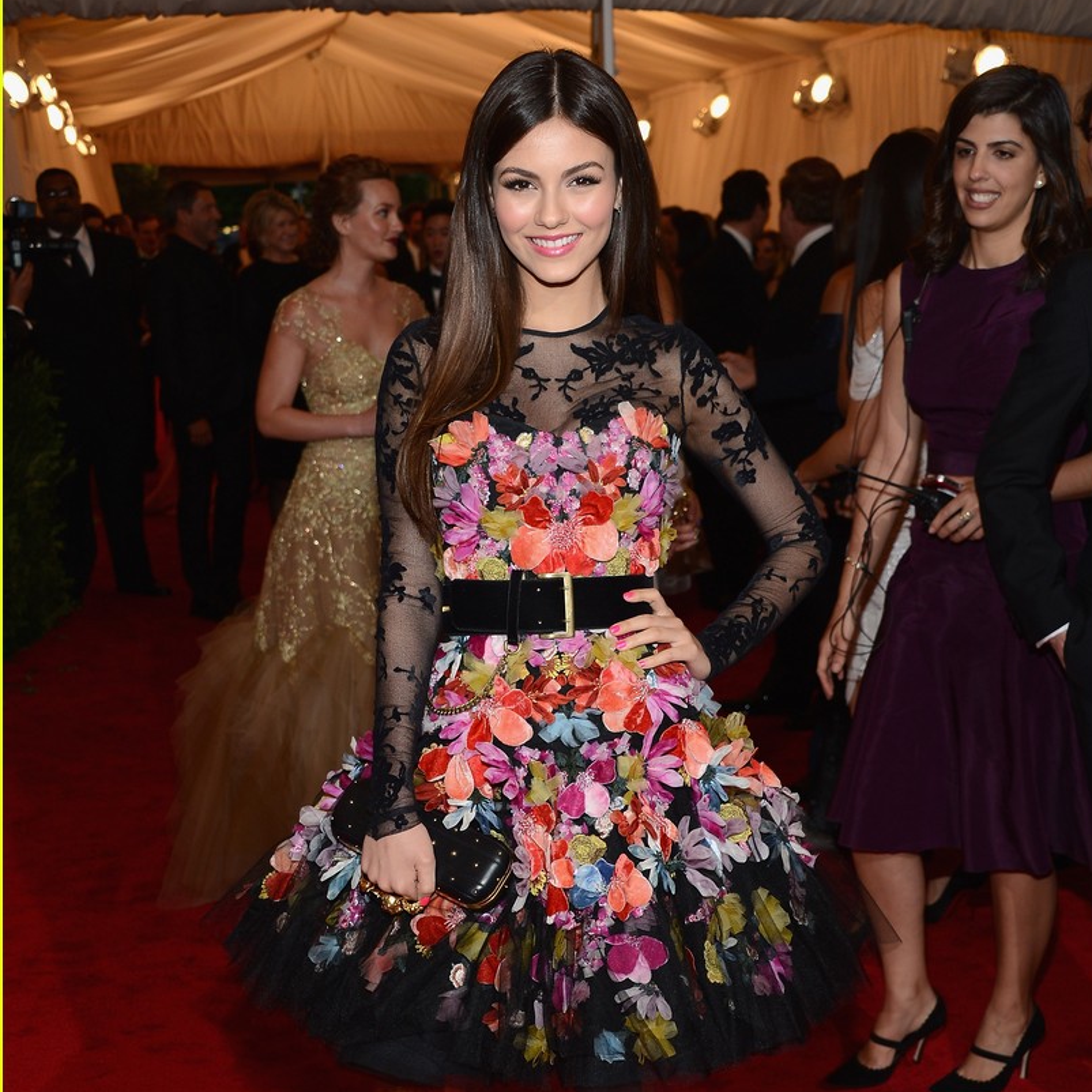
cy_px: 773
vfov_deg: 29.7
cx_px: 553
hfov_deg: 30.0
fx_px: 2034
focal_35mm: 57
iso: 500
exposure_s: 1/160
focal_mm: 44
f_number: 7.1
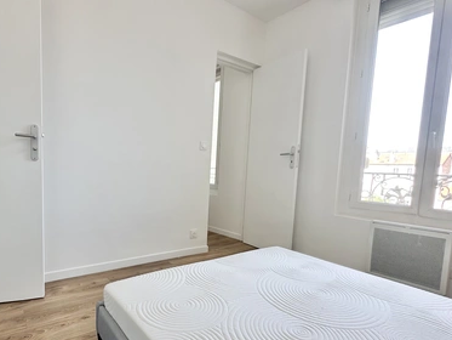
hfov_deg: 79.6
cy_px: 194
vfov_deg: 65.7
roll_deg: -2.2
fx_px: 261
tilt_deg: -5.1
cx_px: 159
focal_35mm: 20
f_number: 2.2
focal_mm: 2.22
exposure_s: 1/99
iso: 50
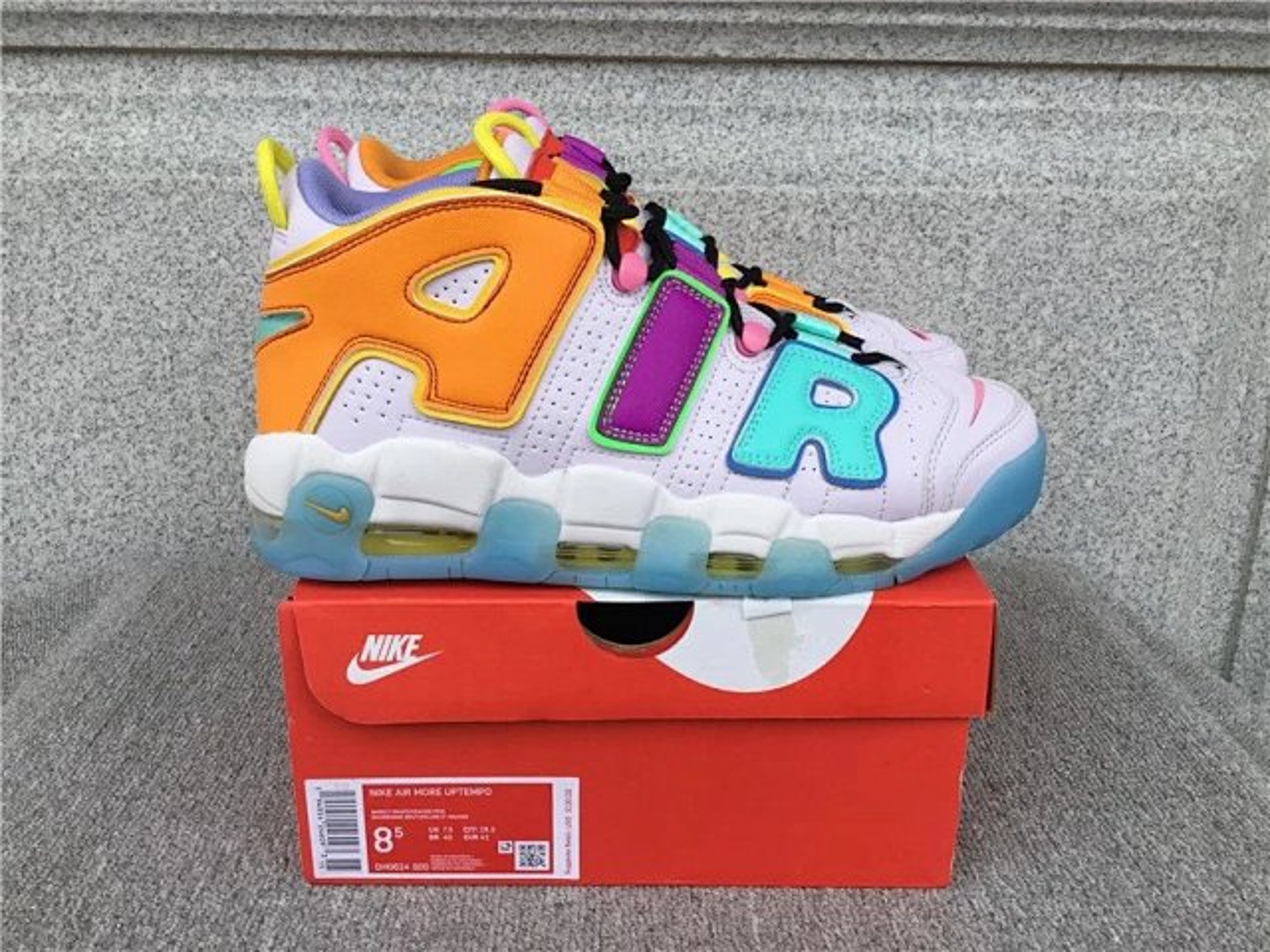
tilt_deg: -17.8
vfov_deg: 45.4
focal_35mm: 31
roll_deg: -0.2
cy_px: 476
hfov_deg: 58.4
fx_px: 1137
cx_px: 635
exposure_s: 1/429
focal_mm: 3.3
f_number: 2.4
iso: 25
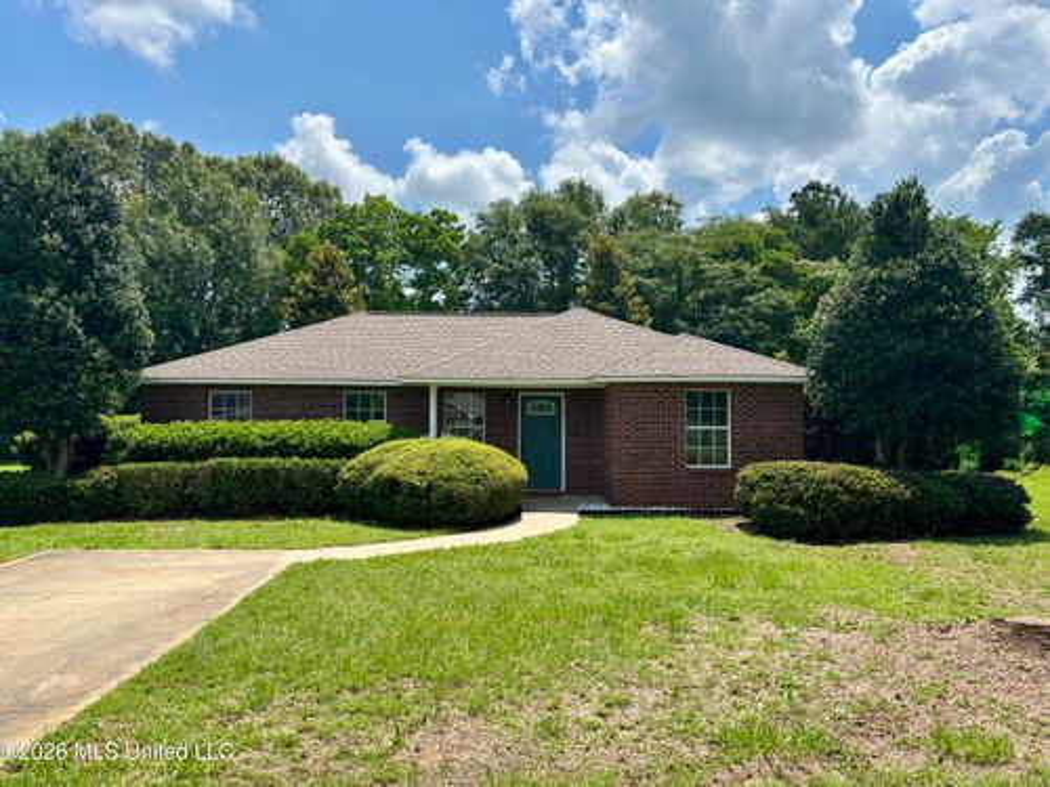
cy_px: 394
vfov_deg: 53.1
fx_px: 789
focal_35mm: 26
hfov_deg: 67.3
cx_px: 525
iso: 50
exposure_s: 1/3413
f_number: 1.6
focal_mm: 5.96
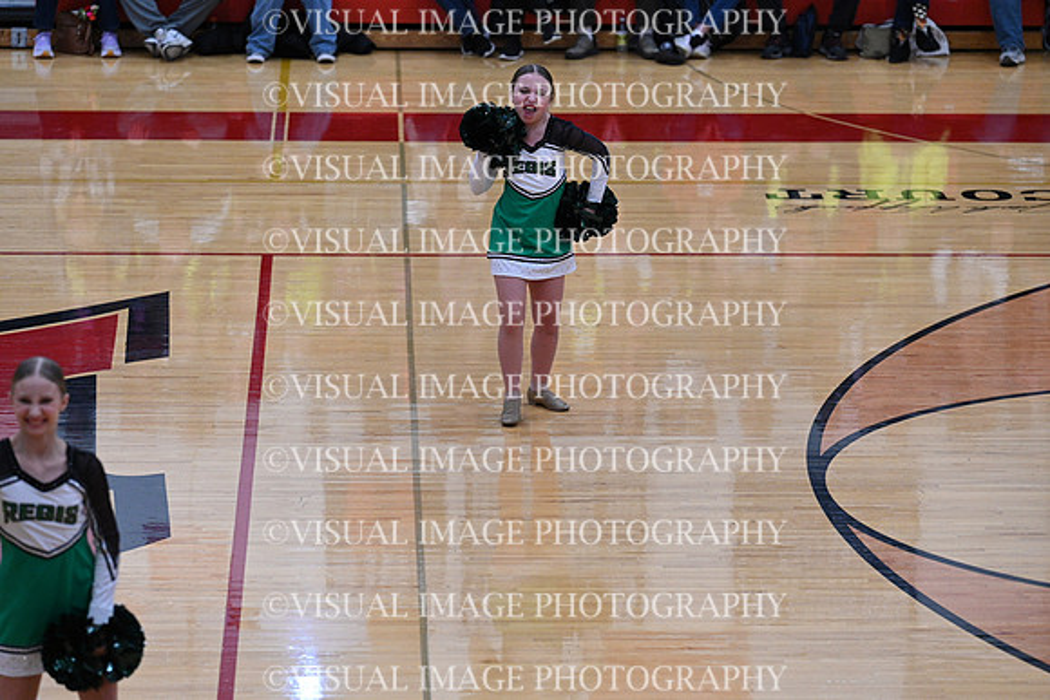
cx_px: 525
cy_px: 350
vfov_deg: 8.6
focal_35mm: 160
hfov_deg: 12.8
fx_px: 4668
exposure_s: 1/400
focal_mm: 160
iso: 4000
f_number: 4
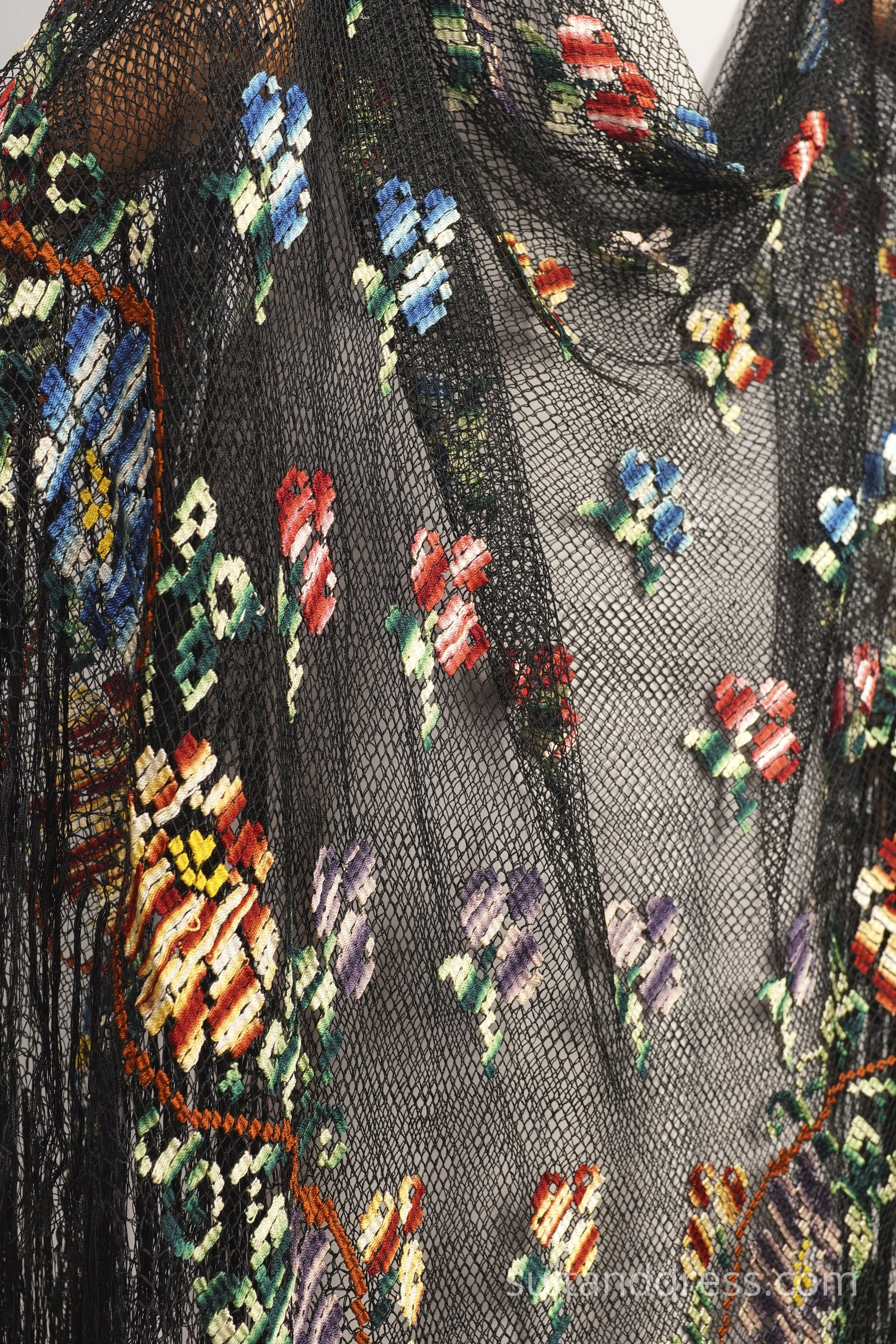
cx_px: 448
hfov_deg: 28.1
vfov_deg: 41.1
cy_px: 672
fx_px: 1792
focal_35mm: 48
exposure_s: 1/20
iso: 320
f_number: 6.3
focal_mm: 32
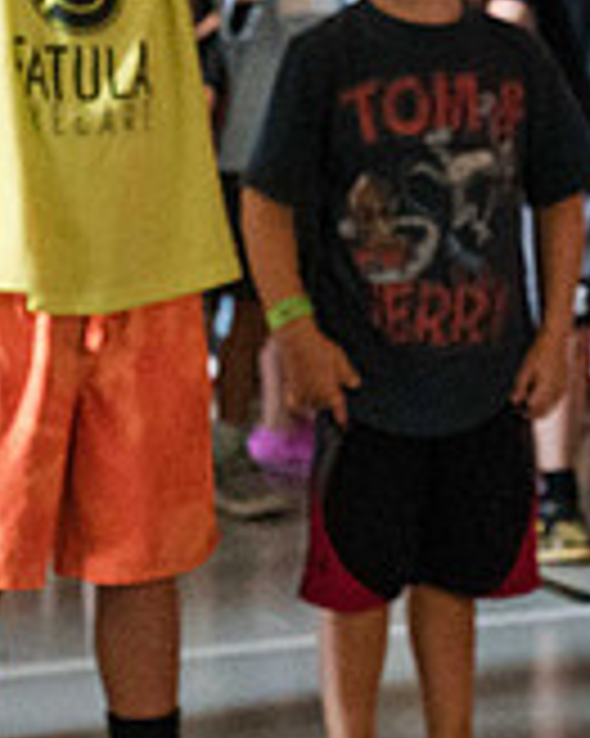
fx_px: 2338
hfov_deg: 14.3
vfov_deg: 17.7
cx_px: 436
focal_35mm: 107
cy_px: 83
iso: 14400
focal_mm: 30
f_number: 4
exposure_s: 1/60
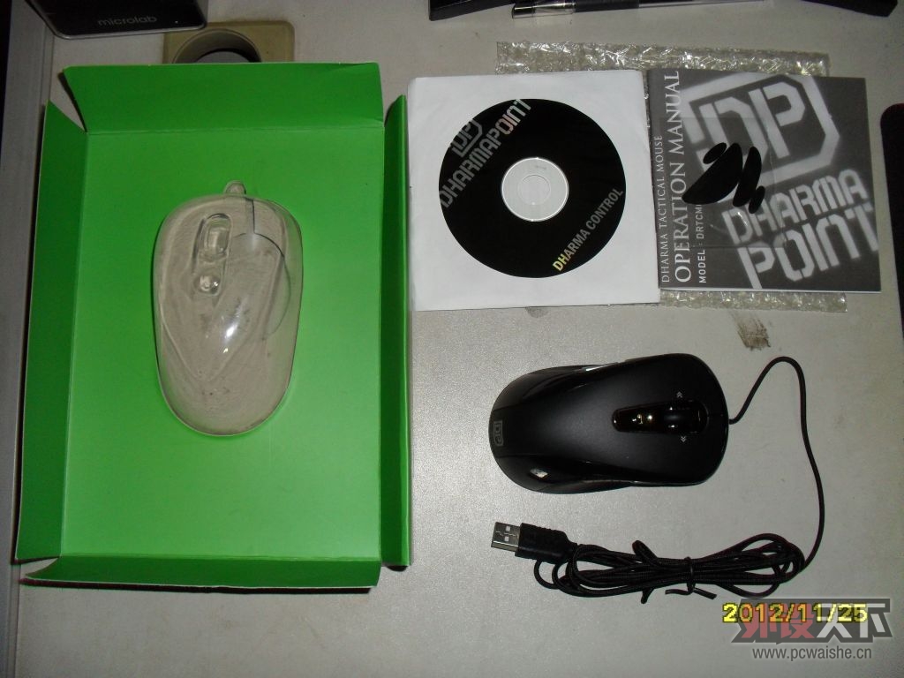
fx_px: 914
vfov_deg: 40.7
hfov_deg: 52.6
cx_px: 452
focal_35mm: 35
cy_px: 339
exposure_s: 1/45
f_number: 3.2
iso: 200
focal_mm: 6.3
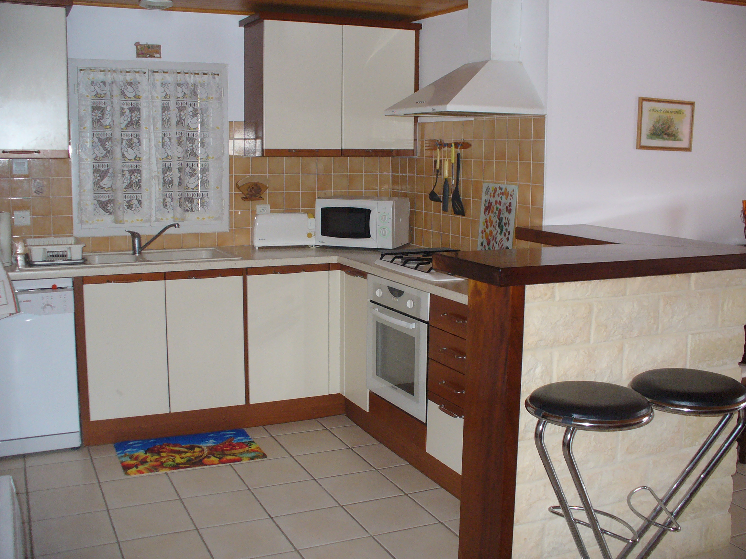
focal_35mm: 37
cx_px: 373
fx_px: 797
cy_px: 280
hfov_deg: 50.1
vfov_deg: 38.7
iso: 200
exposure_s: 1/60
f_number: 2.8
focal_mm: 6.1
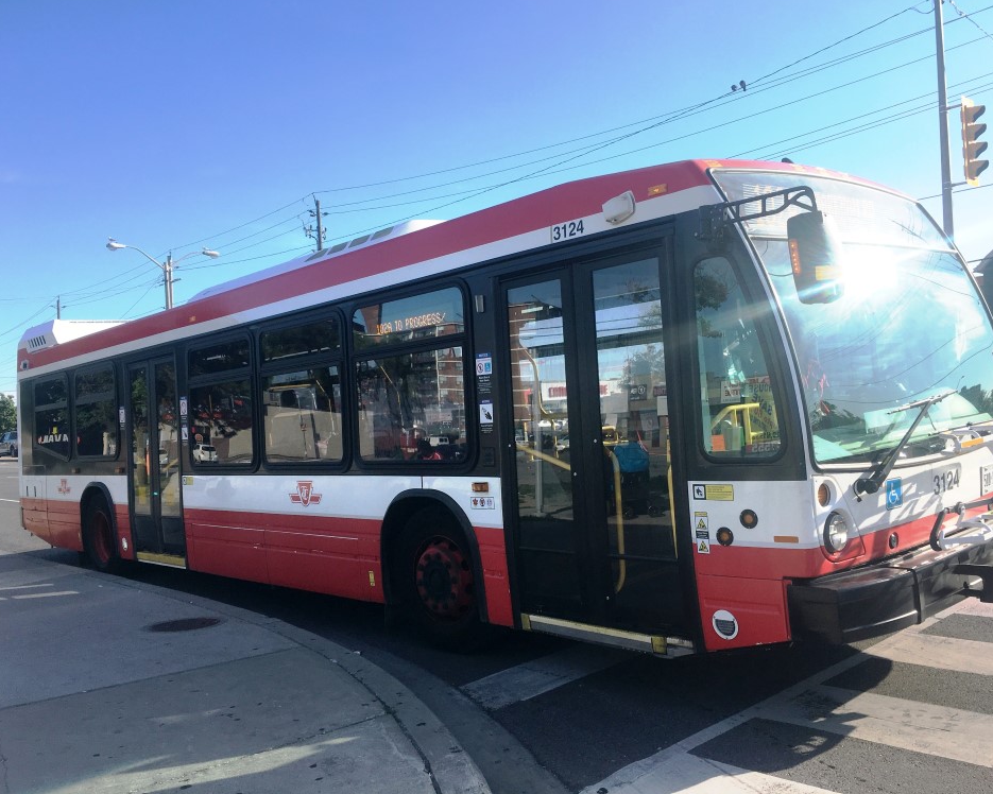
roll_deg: +2.7
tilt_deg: +0.6
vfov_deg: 47.1
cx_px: 519
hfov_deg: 57.2
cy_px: 387
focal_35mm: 31
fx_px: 911
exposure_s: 1/962
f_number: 2.2
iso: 25
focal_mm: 4.15
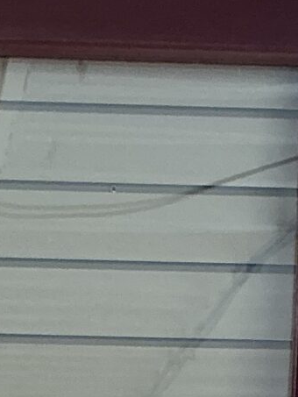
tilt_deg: -15.0
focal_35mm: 164
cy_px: 889
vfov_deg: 10.6
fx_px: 1882
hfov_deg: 9.0
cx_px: 4
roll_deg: -1.5
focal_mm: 3
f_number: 1.8
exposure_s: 1/60
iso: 64
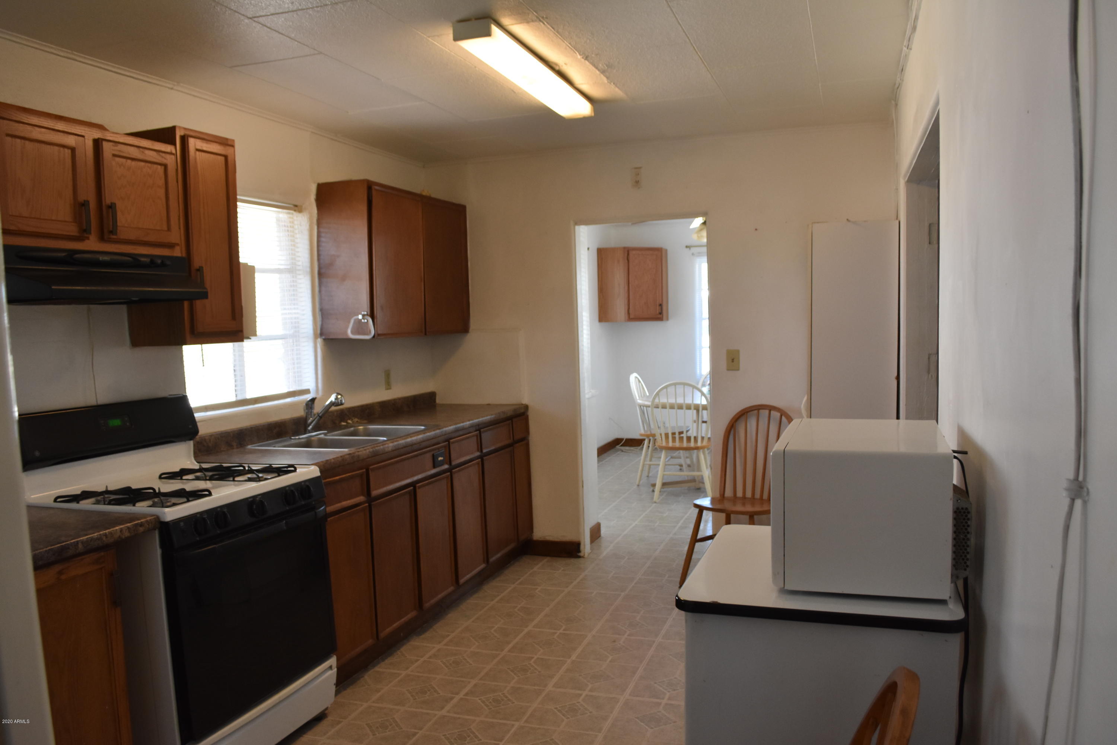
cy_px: 372
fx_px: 838
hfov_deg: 67.4
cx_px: 558
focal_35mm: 27
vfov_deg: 47.9
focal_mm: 18
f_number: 5.6
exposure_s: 1/125
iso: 800
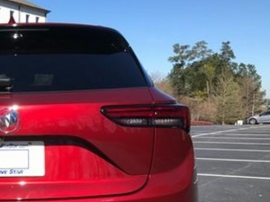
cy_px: 166
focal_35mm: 63
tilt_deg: -6.1
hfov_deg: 29.1
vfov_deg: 22.9
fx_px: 491
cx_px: 12
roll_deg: -1.1
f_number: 1.8
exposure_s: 1/1497
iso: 20
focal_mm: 3.99
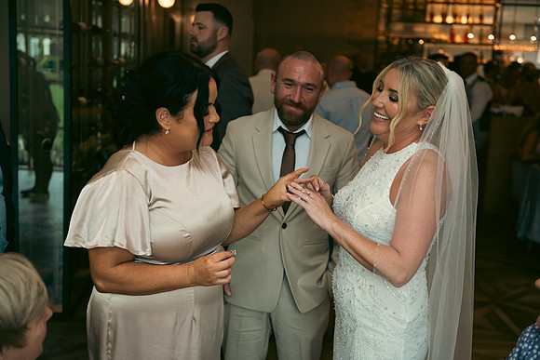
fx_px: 750
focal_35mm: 50
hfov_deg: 39.6
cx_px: 270
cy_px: 180
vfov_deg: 27.0
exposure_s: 1/160
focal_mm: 50
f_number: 3.5
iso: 800
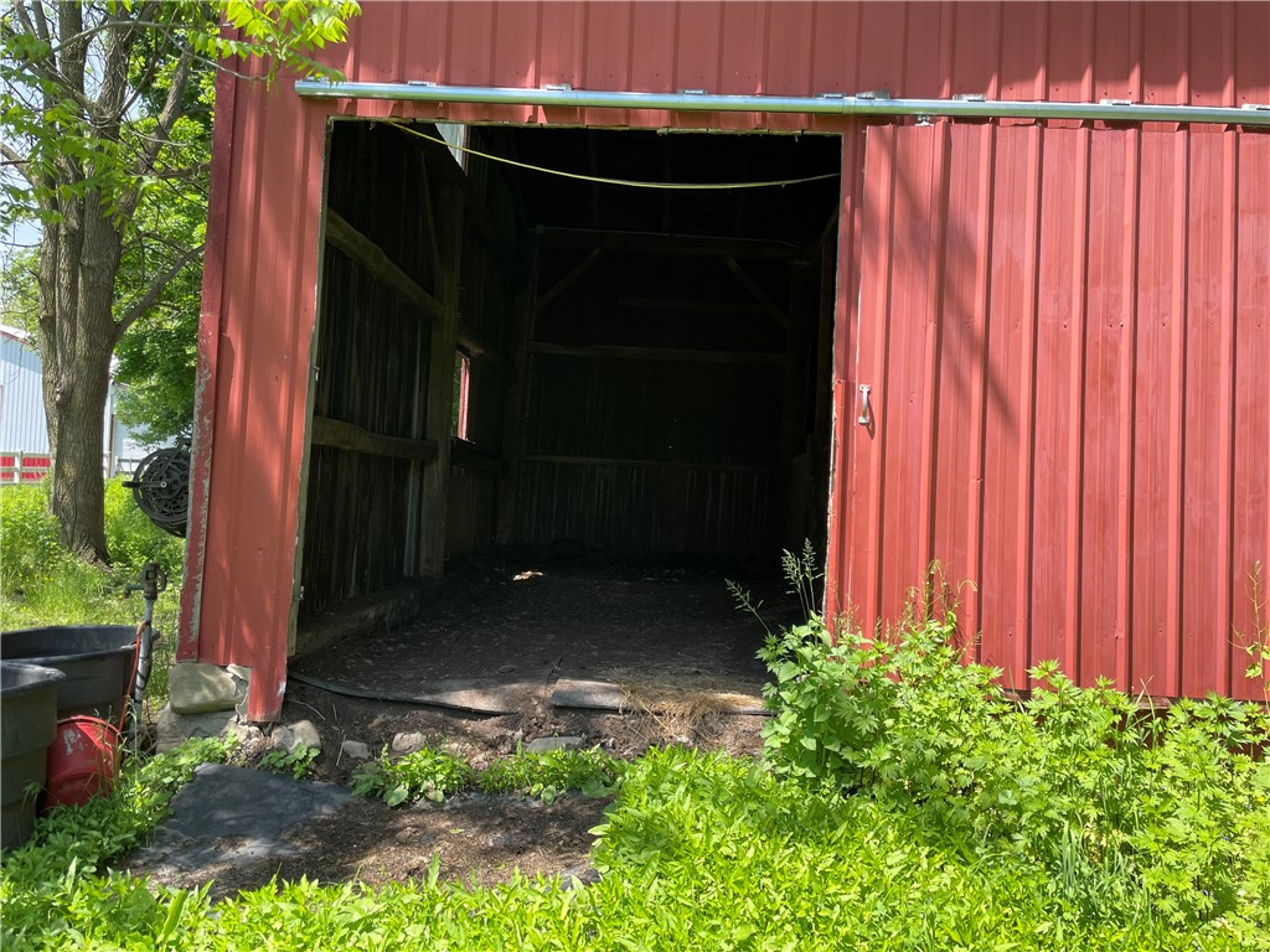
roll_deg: -1.8
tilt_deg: +4.6
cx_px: 635
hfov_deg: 67.3
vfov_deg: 53.1
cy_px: 476
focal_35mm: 26
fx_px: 954
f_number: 1.6
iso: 32
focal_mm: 4.2
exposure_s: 1/670
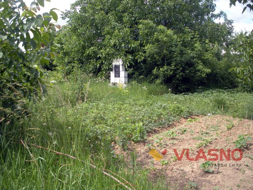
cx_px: 126
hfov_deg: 51.4
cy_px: 95
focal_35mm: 36
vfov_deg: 39.7
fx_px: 263
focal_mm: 6.3
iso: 64
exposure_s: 1/183
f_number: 3.5
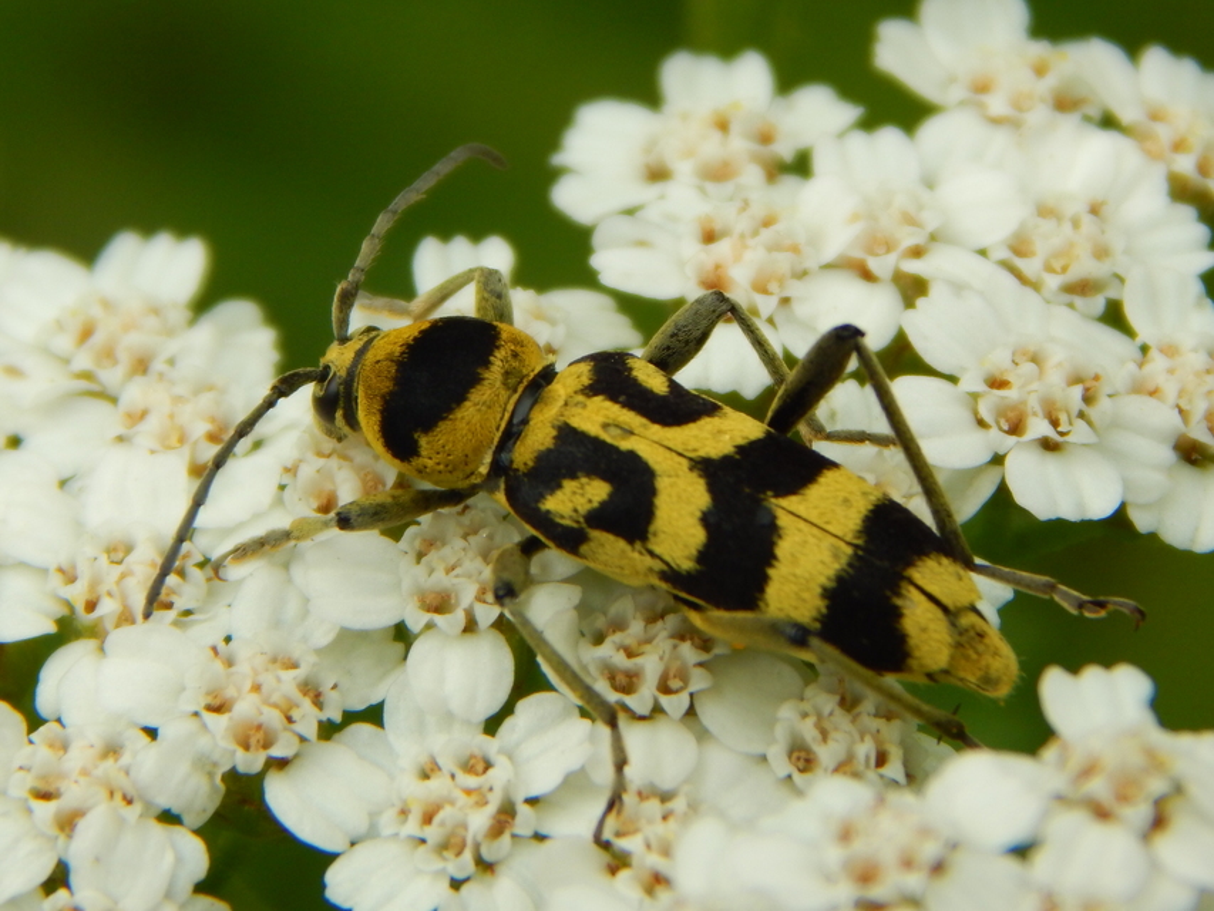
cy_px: 456
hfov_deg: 9.6
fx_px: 7261
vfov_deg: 7.2
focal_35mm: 207
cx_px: 607
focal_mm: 37.1
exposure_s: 1/400
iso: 125
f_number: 5.4
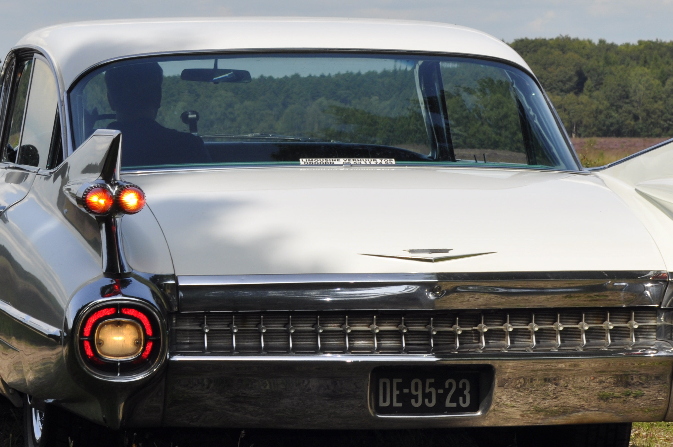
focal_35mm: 188
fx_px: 3510
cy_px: 237
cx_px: 343
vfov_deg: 7.3
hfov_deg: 11.0
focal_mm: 70
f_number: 14
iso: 200
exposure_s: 1/200
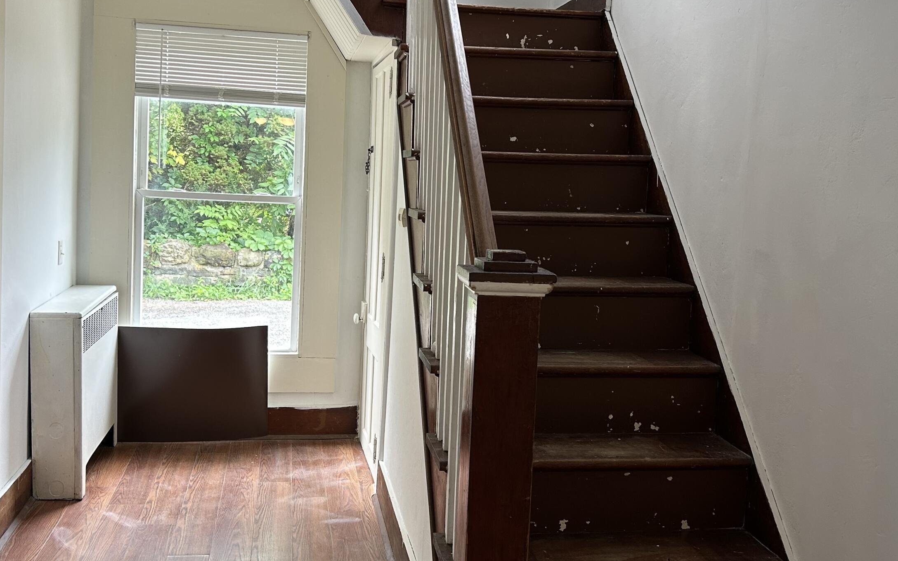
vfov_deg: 33.6
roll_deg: -2.6
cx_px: 434
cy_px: 262
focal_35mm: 38
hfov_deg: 51.5
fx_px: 930
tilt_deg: -5.3
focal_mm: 5.7
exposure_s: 1/120
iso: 80
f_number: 1.5
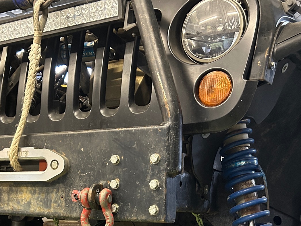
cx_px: 134
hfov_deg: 38.1
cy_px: 212
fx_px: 435
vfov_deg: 27.8
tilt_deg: -2.0
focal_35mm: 50
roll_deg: +0.0
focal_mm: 5.7
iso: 640
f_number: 1.5
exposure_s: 1/33
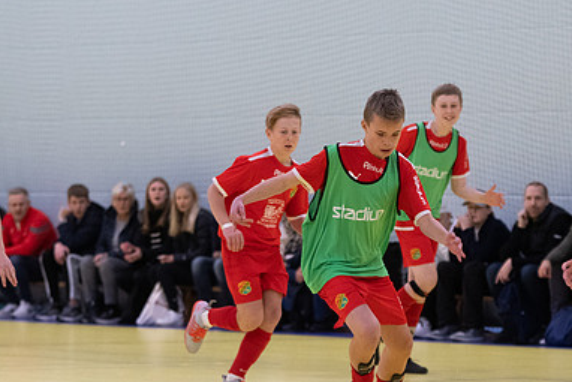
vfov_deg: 5.7
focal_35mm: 241
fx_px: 3830
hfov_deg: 8.5
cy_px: 275
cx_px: 359
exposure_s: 1/400
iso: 3600
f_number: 3.2
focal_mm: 105
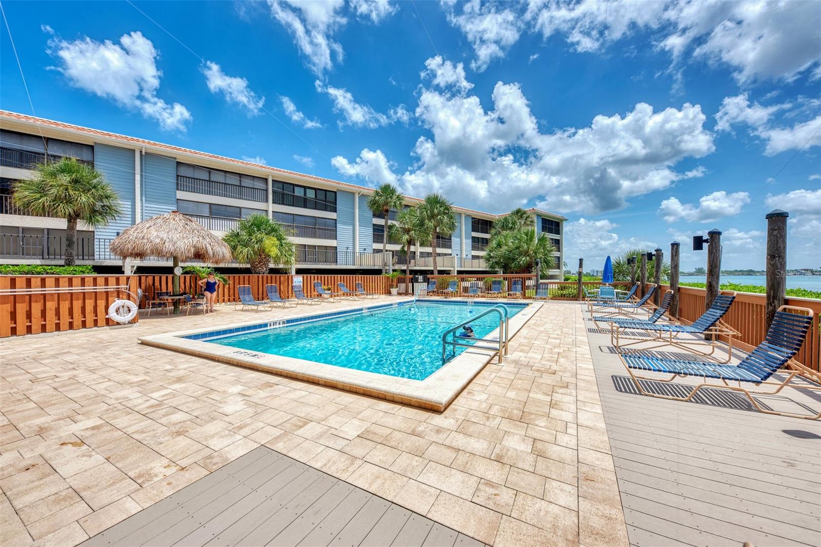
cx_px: 410
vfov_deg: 90.0
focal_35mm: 12
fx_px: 274
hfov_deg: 112.6
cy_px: 274
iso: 100
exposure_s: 1/200
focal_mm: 12
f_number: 7.1
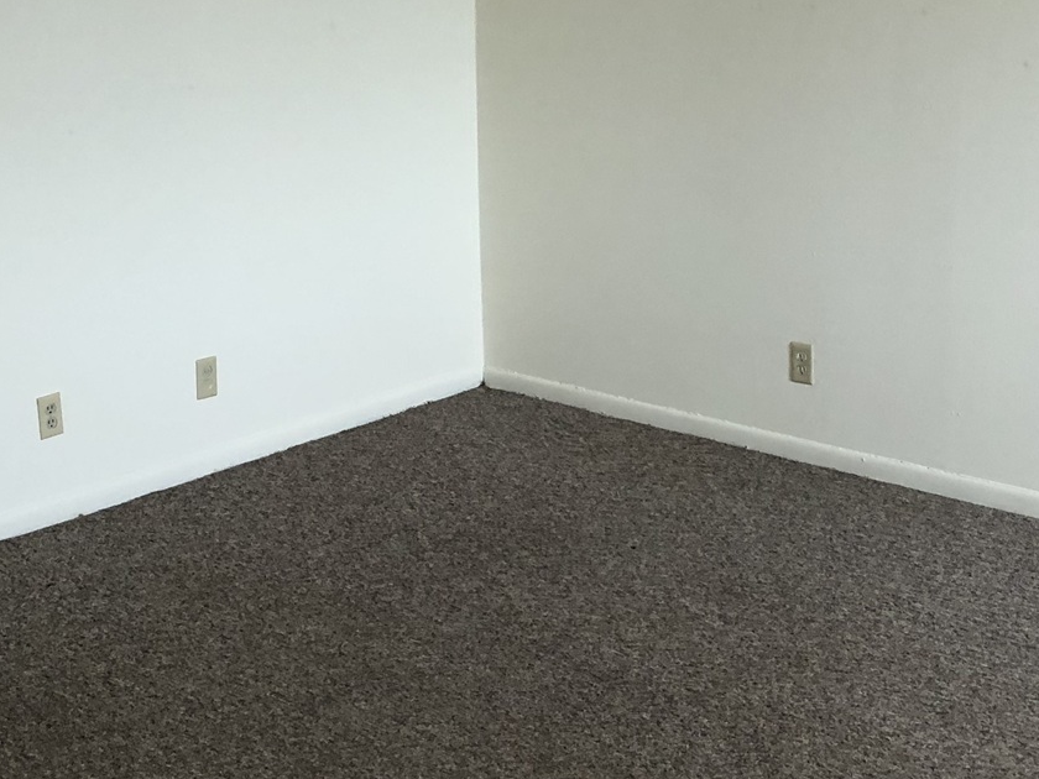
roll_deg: +0.1
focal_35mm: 64
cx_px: 520
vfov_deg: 22.8
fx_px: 1921
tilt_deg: -11.1
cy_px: 250
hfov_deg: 30.3
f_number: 1.8
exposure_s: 1/15
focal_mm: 3.99
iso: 40
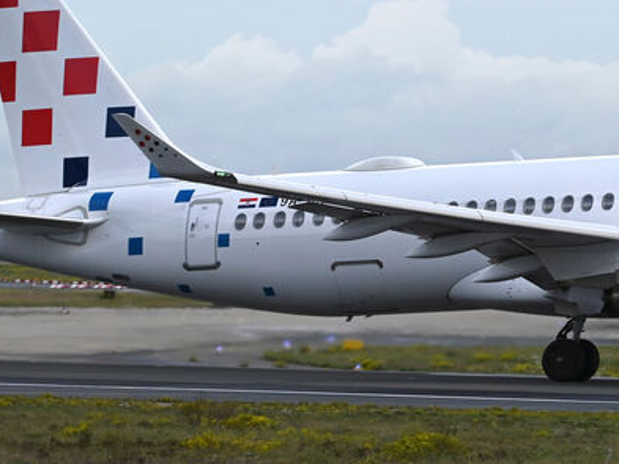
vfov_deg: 3.0
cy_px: 164
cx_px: 679
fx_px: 8962
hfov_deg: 3.9
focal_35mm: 501
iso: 450
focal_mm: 220
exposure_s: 1/2000
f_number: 5.6
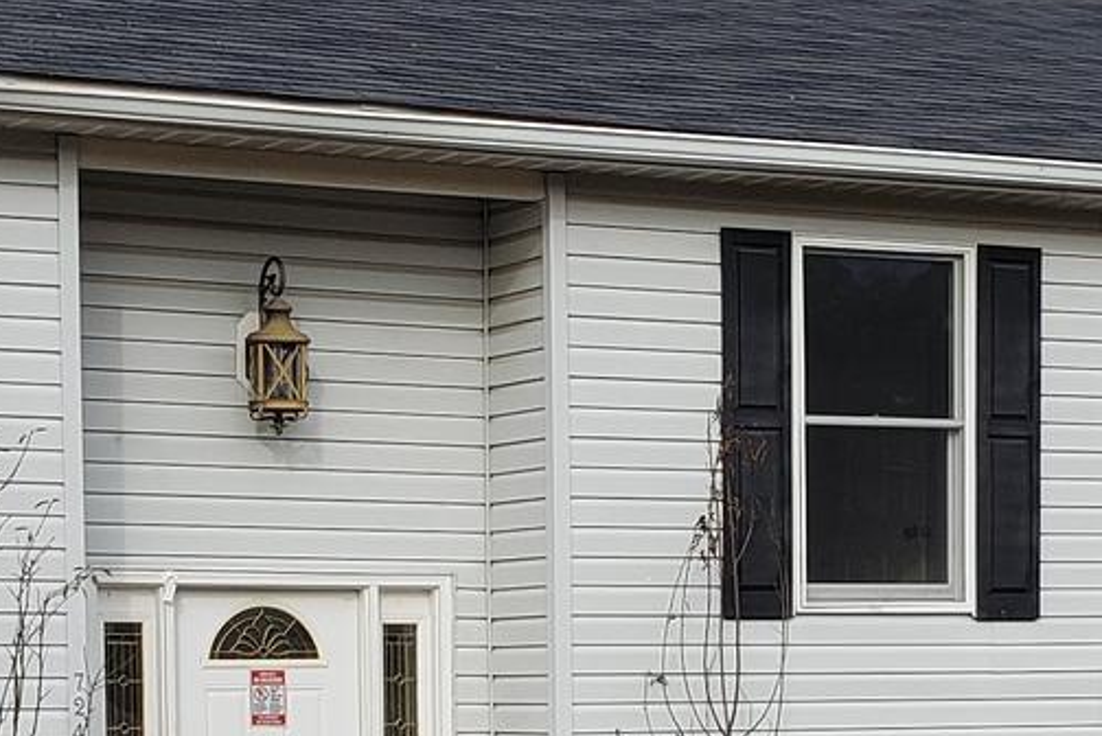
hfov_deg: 18.6
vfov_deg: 12.3
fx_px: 3369
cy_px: 791
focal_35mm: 110
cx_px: 546
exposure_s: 1/883
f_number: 2.4
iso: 50
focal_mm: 4.3
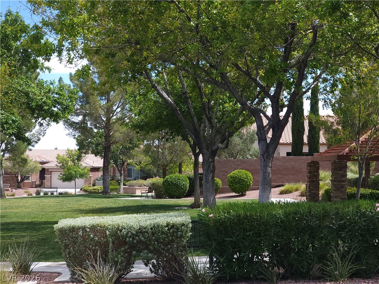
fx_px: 788
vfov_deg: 20.4
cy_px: 142
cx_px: 190
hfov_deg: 27.0
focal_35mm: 72
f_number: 2.4
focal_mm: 9
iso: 50
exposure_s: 1/592
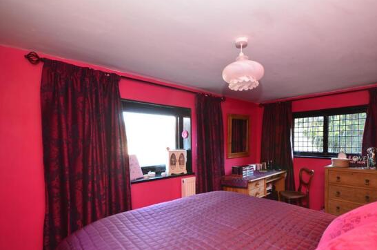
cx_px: 215
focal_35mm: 18
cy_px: 142
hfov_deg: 89.6
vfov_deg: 66.8
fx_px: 188
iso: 100
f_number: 4
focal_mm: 10
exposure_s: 1/6
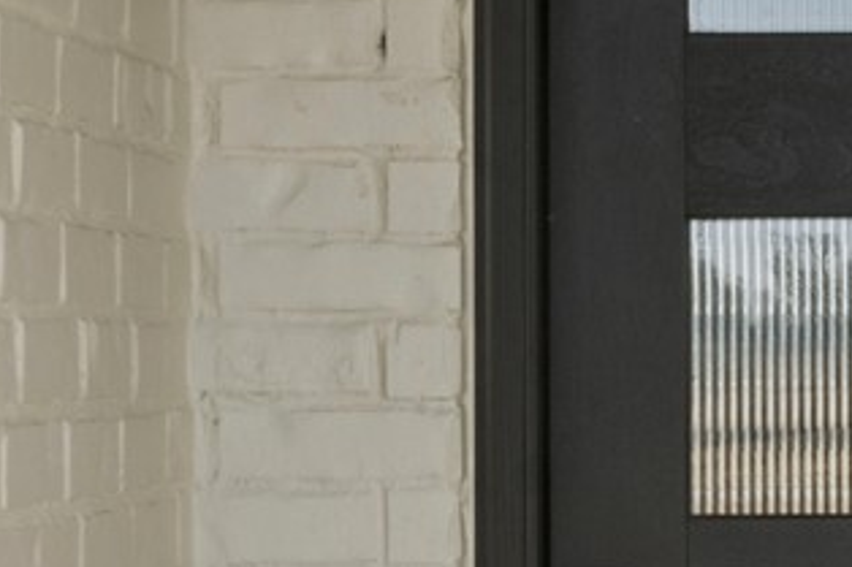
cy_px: 639
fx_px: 4754
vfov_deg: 6.8
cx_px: 1011
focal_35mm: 201
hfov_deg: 10.1
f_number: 11
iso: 800
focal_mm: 31
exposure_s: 1/800
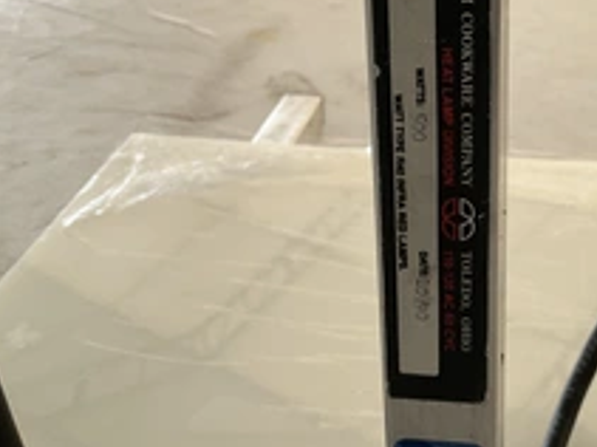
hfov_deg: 33.5
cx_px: 509
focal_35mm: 55
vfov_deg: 25.8
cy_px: 62
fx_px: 948
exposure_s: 1/122
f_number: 1.8
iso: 32
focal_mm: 3
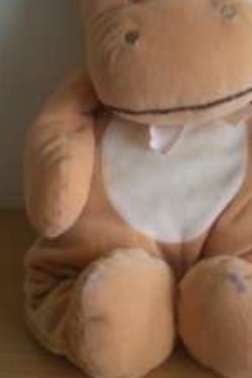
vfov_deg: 29.6
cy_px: 148
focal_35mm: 68
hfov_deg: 19.9
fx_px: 715
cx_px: 174
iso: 200
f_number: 3.1
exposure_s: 1/36.7
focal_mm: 6.3
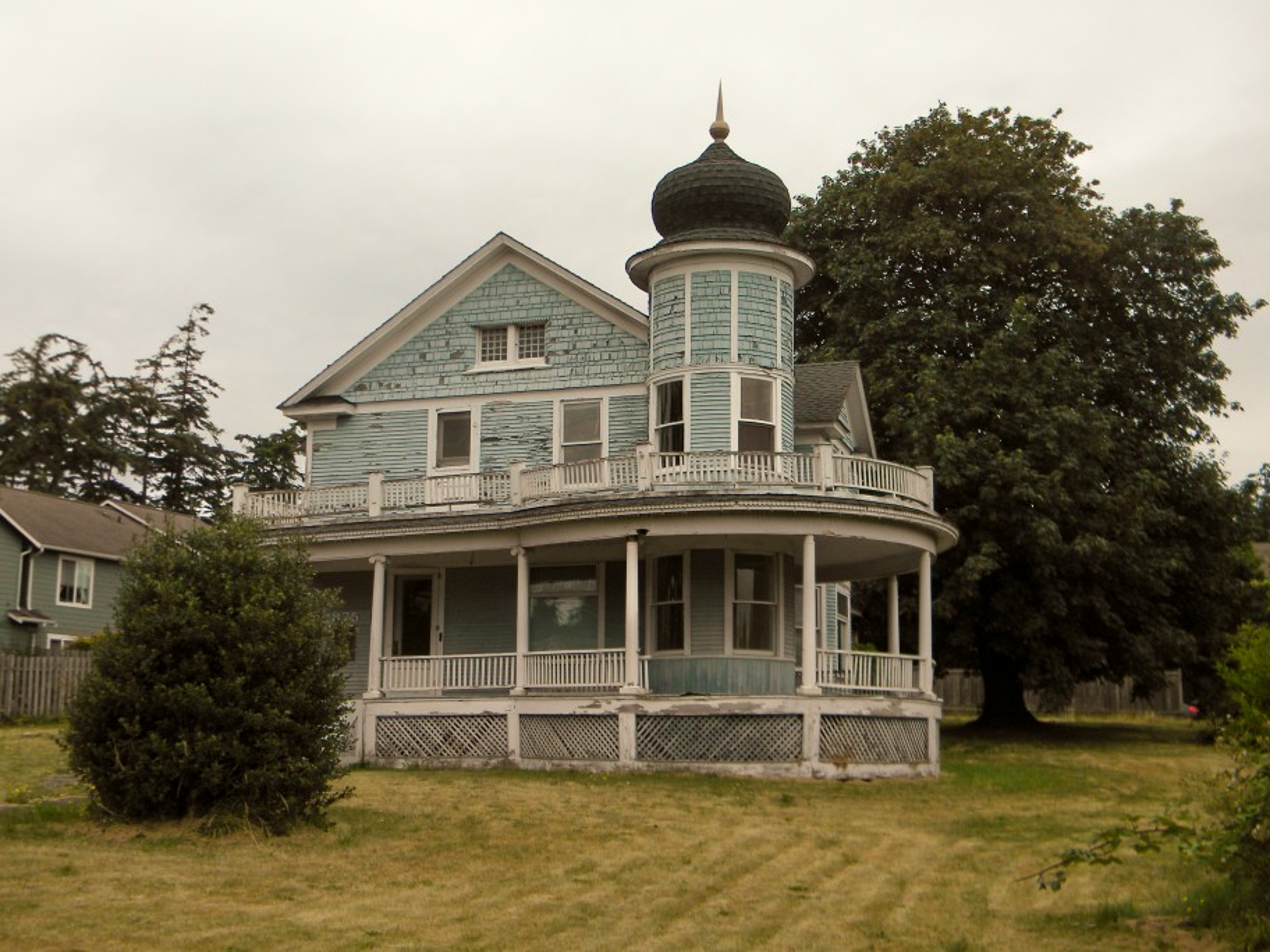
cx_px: 635
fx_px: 1504
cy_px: 476
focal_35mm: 41
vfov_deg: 35.1
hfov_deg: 45.8
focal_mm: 7.3
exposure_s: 1/267
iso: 80
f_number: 7.6
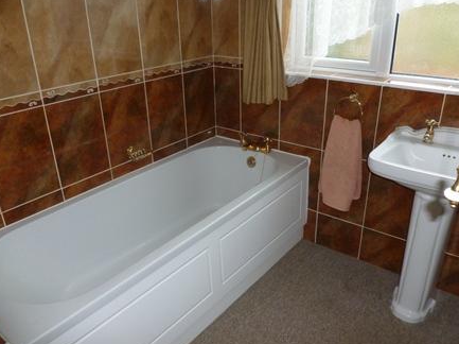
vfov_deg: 48.2
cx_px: 230
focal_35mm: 29
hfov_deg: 61.7
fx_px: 384
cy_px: 172
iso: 320
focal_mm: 5
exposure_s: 1/60
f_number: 3.3
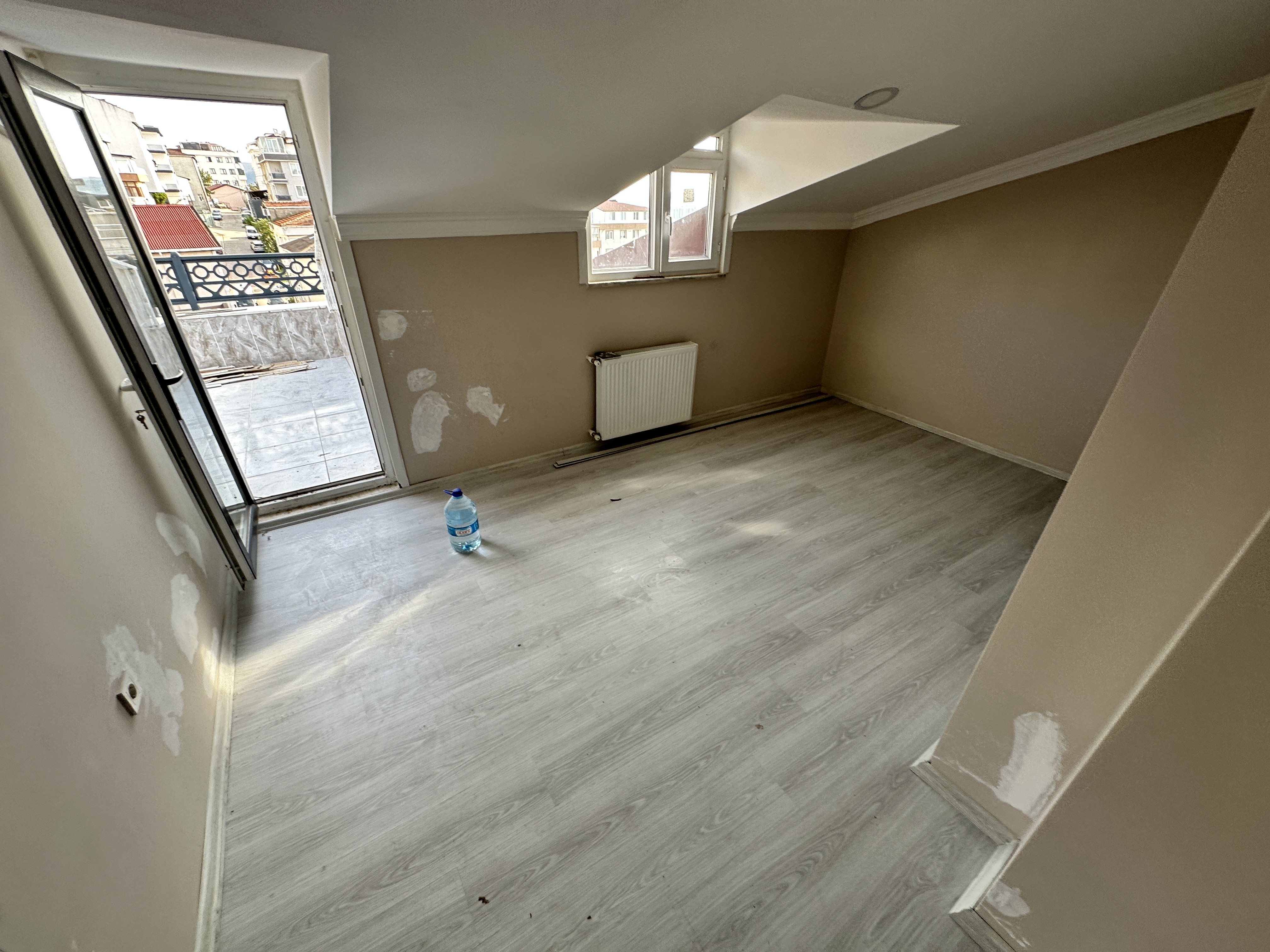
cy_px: 476
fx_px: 514
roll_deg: +0.0
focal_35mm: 14
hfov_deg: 102.1
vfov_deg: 85.7
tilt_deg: -27.5
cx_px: 635
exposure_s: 1/99
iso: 50
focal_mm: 2.22
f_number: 2.2
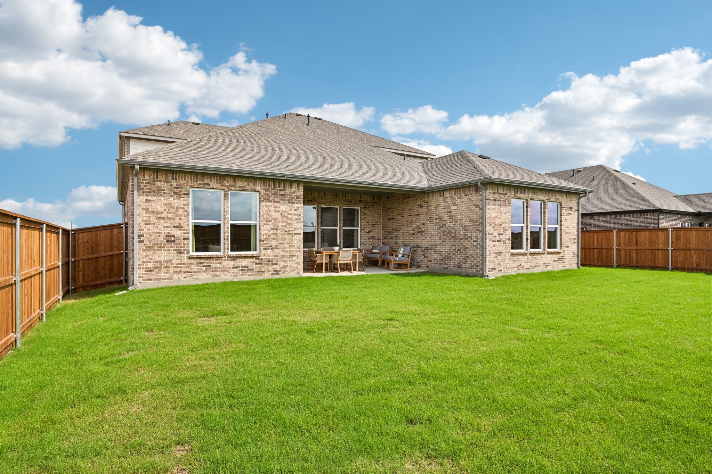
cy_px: 237
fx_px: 376
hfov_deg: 86.9
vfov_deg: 64.5
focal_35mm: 19
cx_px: 356
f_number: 8
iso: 400
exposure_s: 1/1250
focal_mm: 19
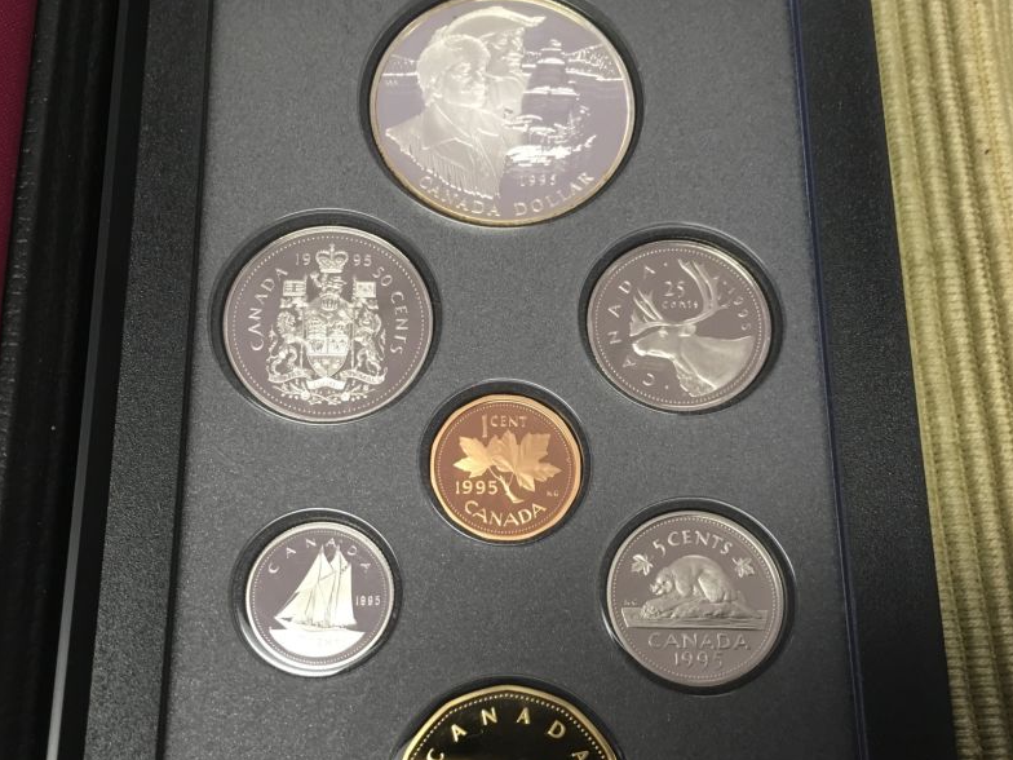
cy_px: 454
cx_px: 456
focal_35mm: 37
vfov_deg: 38.5
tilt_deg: -74.1
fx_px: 1083
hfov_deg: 50.1
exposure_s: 1/30
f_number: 2.2
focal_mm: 4.15
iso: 100
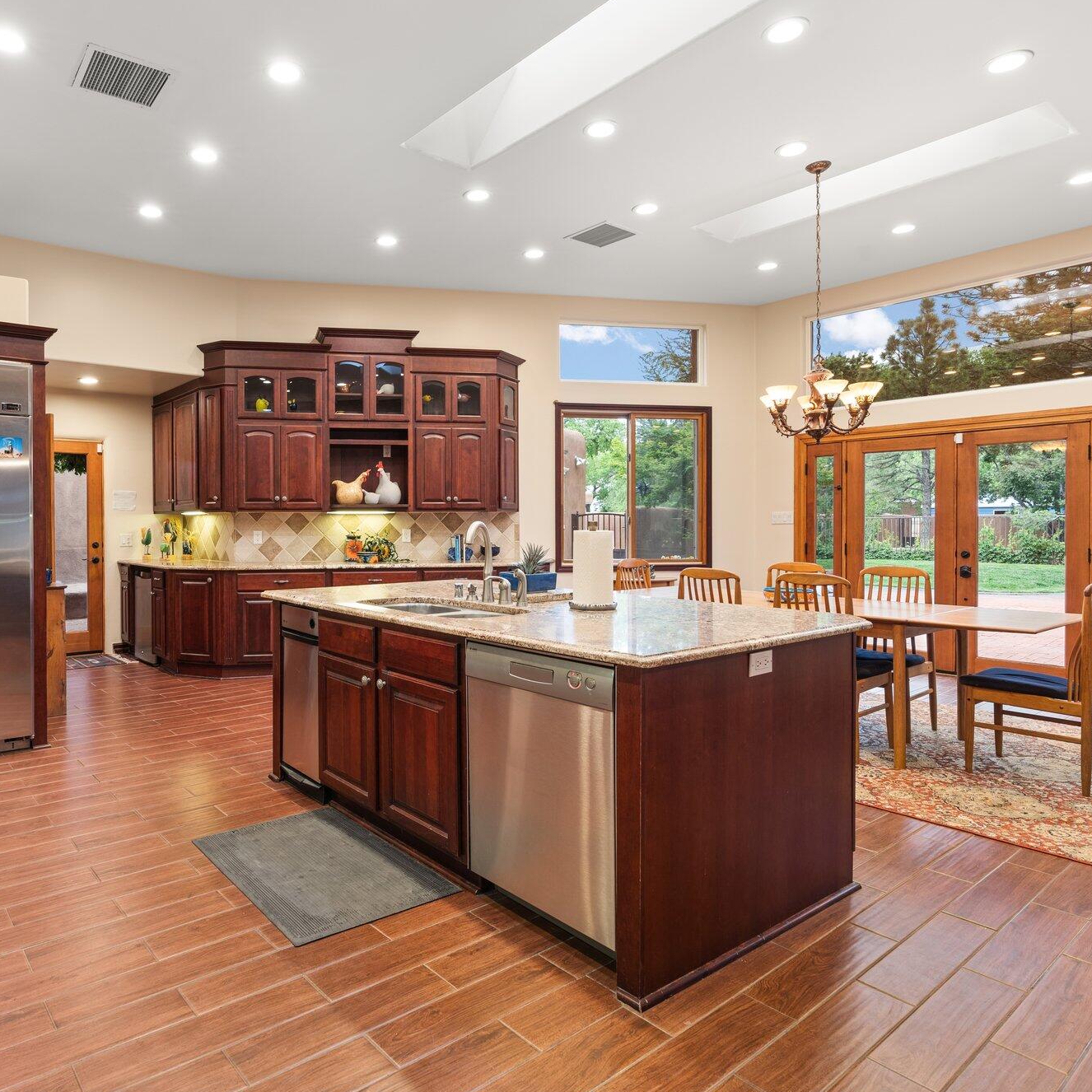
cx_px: 380
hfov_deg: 70.4
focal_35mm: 21
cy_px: 540
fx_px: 749
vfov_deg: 72.1
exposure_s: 1
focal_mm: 16
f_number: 8
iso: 250
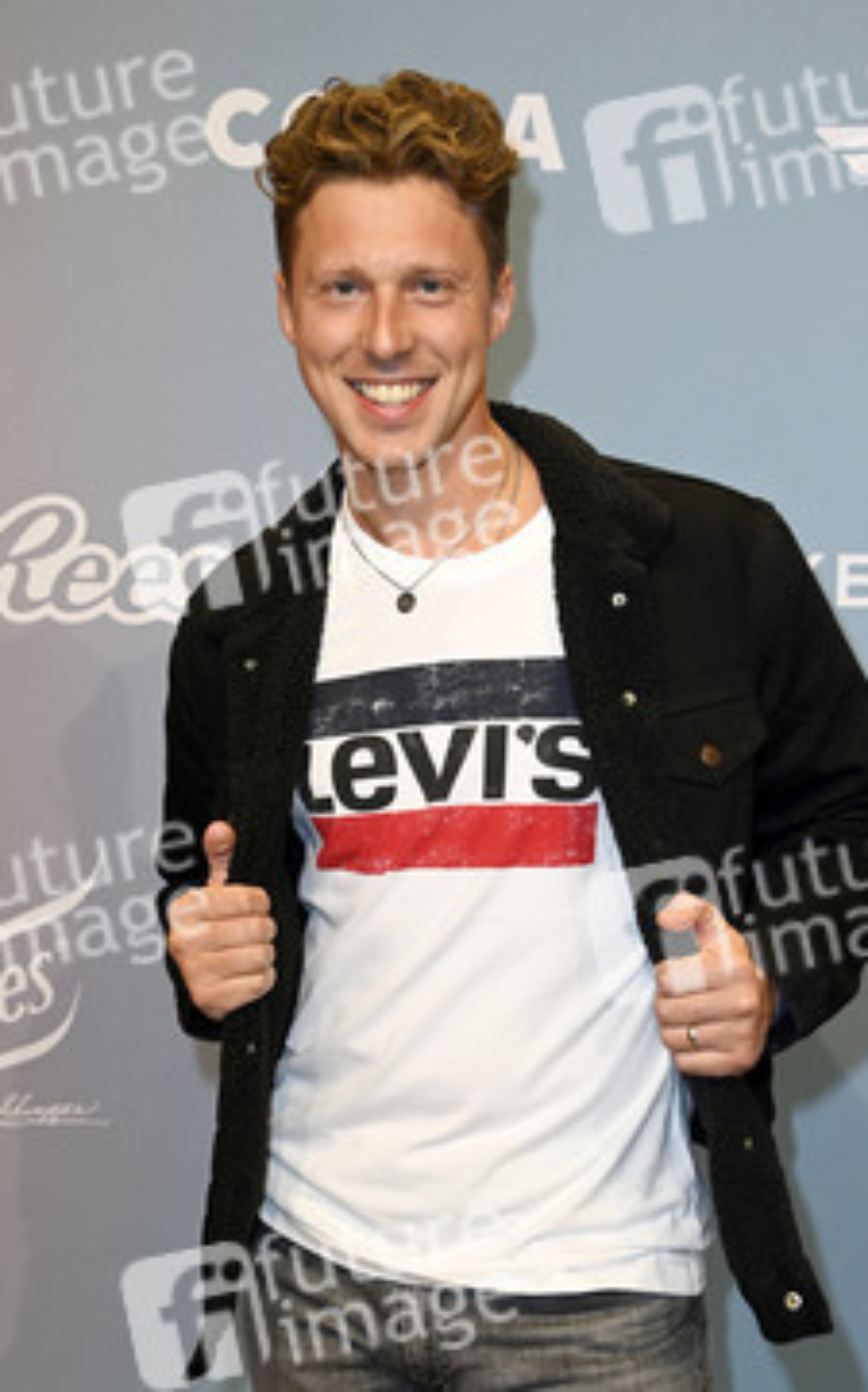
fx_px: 2655
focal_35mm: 70
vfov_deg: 29.4
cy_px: 721
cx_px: 432
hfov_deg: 18.6
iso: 400
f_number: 5.6
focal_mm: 62
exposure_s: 1/160
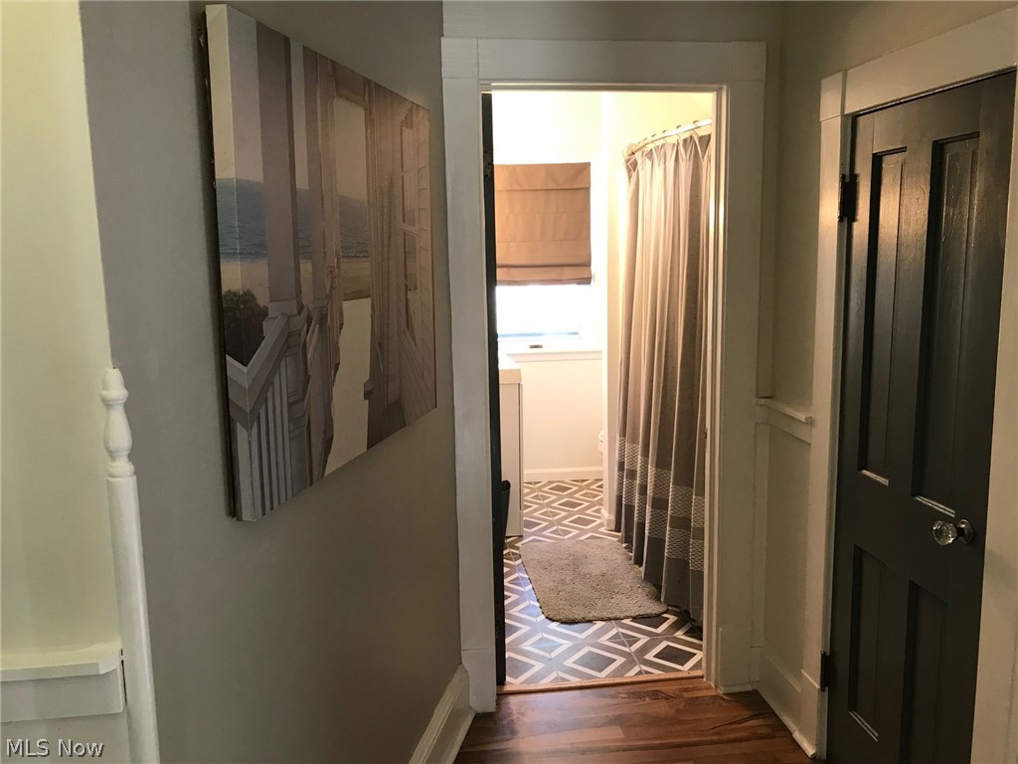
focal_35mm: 28
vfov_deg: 49.7
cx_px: 509
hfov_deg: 63.4
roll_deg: +0.9
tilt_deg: -10.1
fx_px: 823
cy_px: 382
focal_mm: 3.99
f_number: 1.8
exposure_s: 1/20
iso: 40
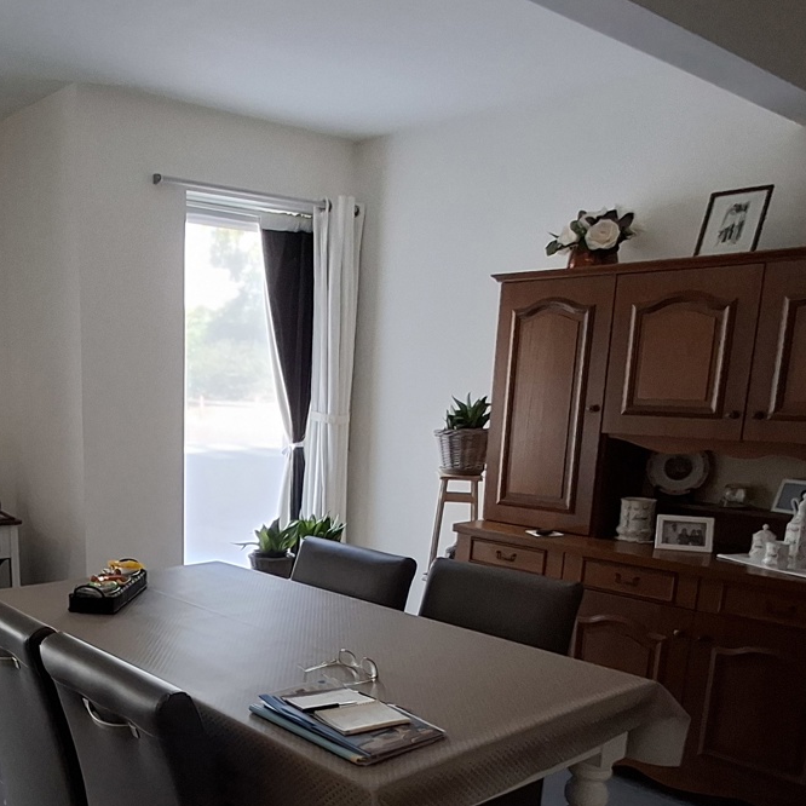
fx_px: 896
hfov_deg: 46.9
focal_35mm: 34
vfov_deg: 47.1
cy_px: 581
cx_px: 215
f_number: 2.2
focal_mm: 1.64
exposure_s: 1/50
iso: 200
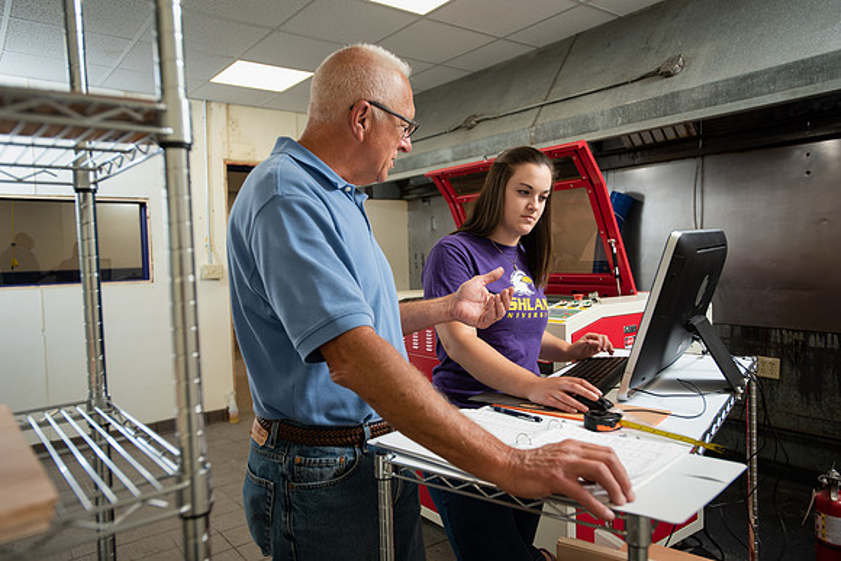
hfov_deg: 69.4
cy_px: 280
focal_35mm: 26
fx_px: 608
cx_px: 420
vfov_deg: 49.6
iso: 400
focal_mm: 26
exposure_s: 1/200
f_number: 4
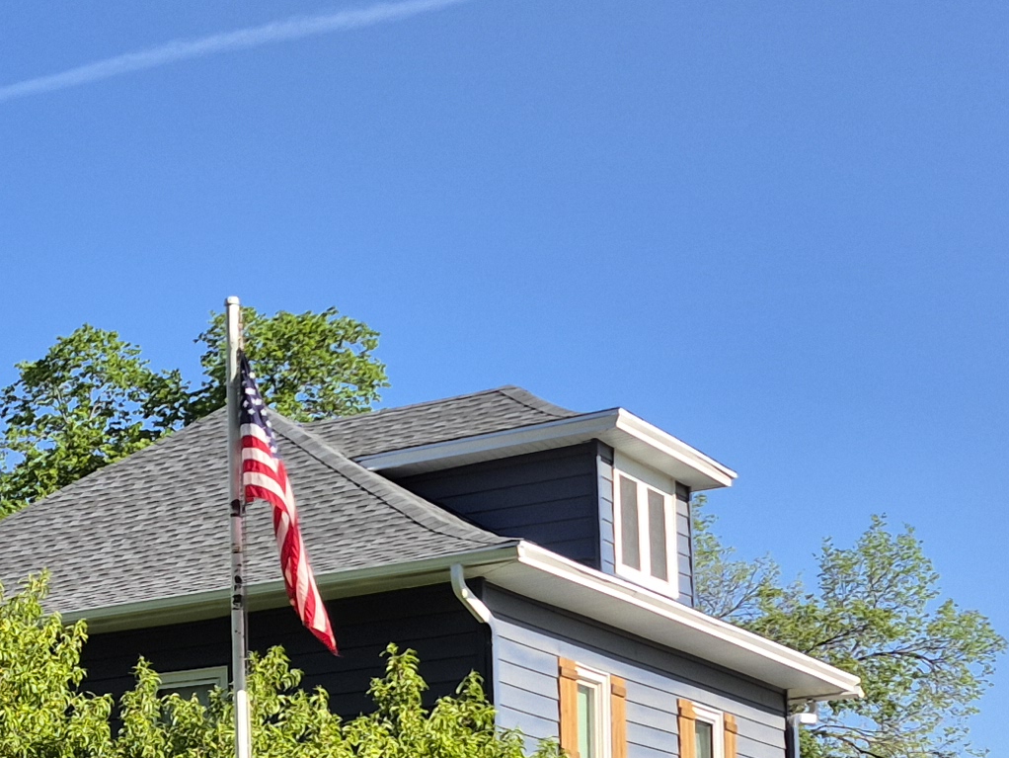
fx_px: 2624
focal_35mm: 90
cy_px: 939
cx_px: -490
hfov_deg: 19.2
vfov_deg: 15.7
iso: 25
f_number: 1.8
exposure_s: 1/1052
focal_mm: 5.4
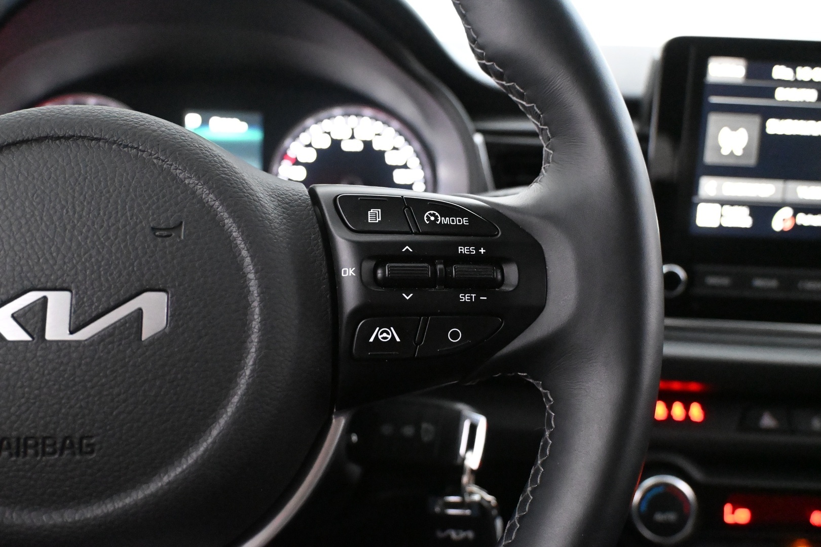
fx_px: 735
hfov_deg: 58.3
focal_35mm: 32
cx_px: 410
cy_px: 274
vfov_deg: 40.8
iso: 11400
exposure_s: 1/60
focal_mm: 21.5
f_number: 4
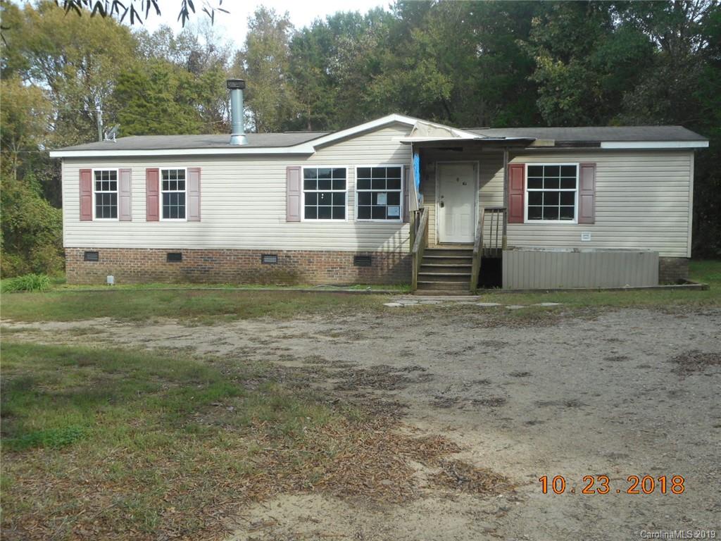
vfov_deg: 36.8
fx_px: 812
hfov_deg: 47.9
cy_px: 270
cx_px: 360
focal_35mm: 39
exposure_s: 1/160
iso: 80
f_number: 4.5
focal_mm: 6.9
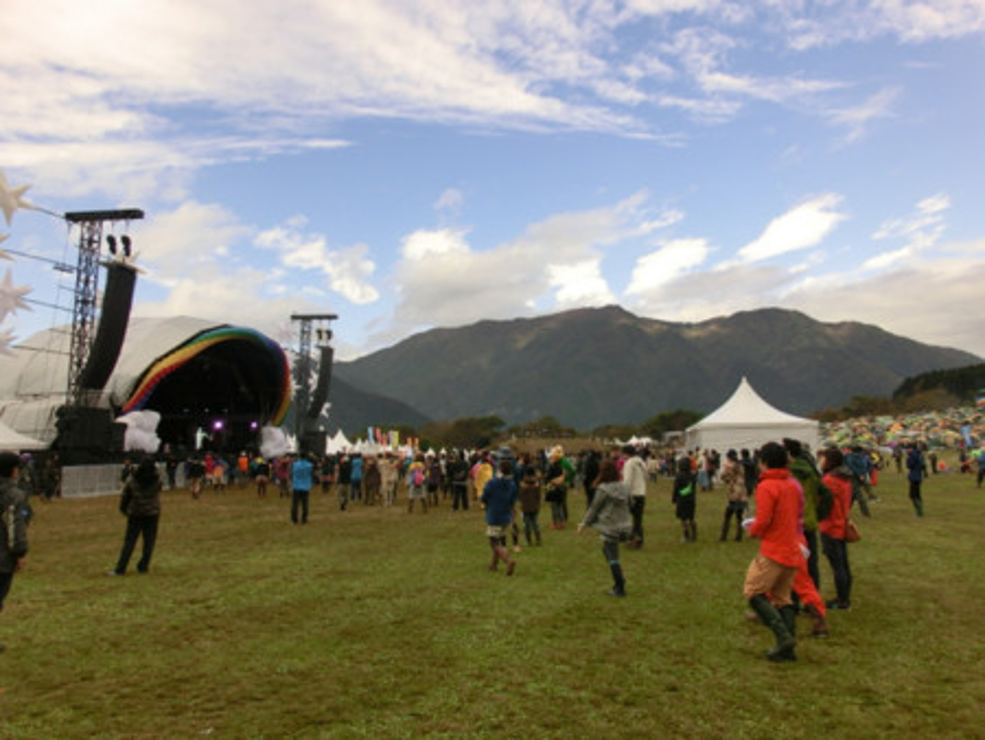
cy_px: 370
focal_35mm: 24
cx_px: 492
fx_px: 683
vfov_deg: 56.9
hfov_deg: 71.6
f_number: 3
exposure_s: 1/1000
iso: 100
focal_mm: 4.24
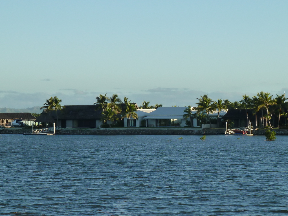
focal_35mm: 163
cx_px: 154
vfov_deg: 9.1
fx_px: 1356
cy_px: 112
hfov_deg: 12.1
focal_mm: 17
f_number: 4.3
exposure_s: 1/320
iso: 125
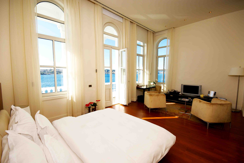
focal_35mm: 15
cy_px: 82
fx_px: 102
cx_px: 122
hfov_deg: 100.3
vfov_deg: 77.5
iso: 200
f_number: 9
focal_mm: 10
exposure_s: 1/200
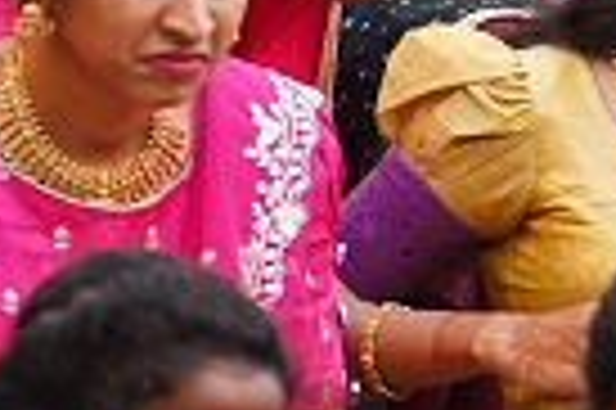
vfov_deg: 1.2
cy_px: -705
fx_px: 20030
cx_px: 180
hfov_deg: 1.8
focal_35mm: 1172
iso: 320
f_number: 2.8
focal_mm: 200
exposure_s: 1/500
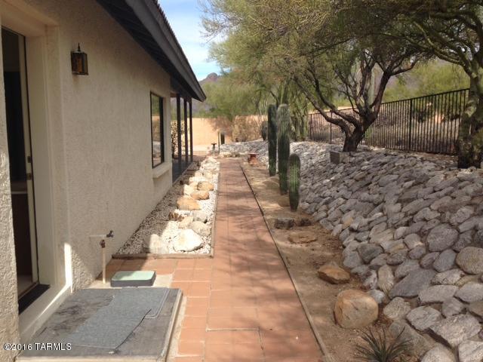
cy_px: 181
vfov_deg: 42.9
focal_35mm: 33
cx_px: 242
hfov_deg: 55.4
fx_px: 460
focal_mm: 4.12
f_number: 2.4
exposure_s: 1/1178
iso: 50
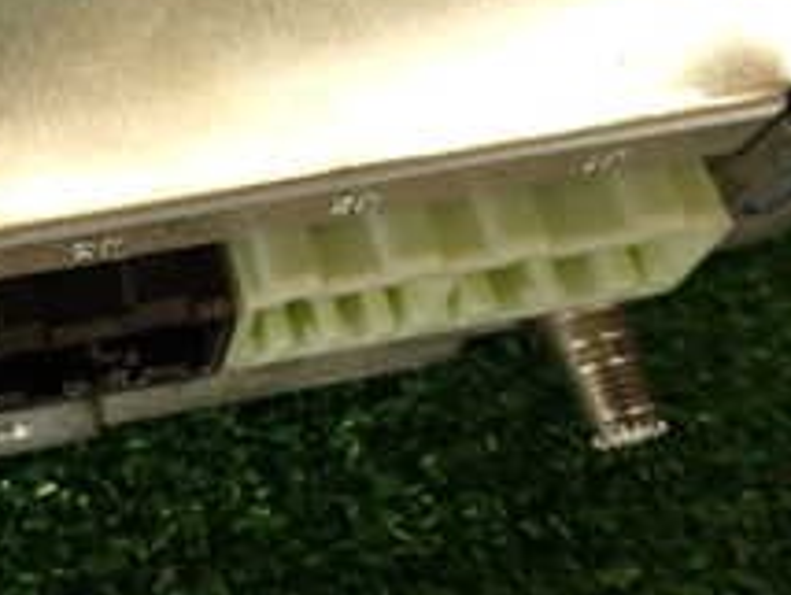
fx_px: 1601
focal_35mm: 70
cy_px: -48
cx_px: -41
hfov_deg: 26.0
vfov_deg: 20.2
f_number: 2.8
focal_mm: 4.5
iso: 100
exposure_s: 1/80
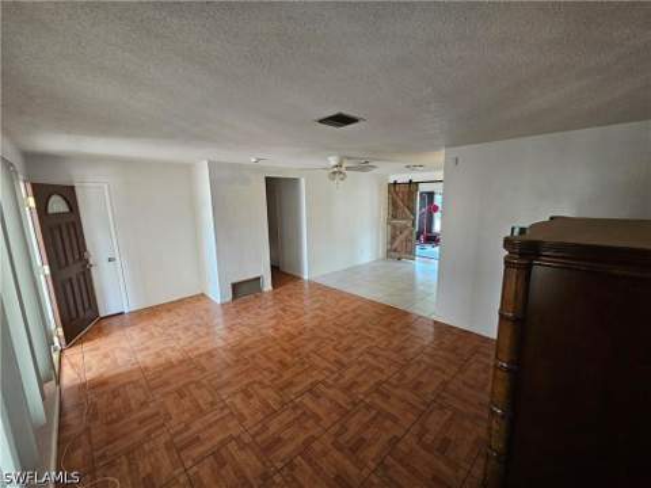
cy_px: 244
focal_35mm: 13
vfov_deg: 89.9
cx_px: 326
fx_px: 244
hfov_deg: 106.2
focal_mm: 2.2
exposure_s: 1/30
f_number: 2.2
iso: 400
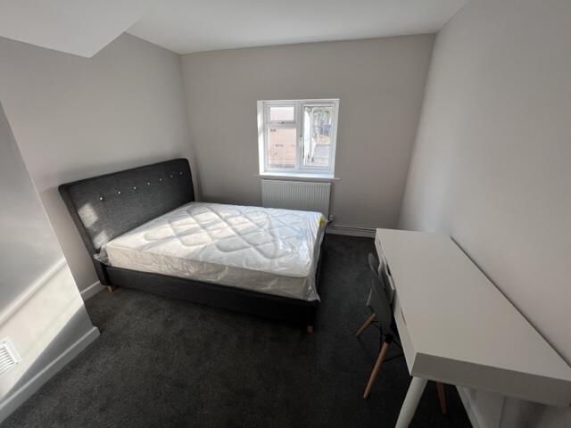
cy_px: 214
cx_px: 286
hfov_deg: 106.2
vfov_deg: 89.9
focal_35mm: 13
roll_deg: +0.5
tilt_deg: -22.4
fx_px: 214
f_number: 1.8
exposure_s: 1/100
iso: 32
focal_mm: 1.57
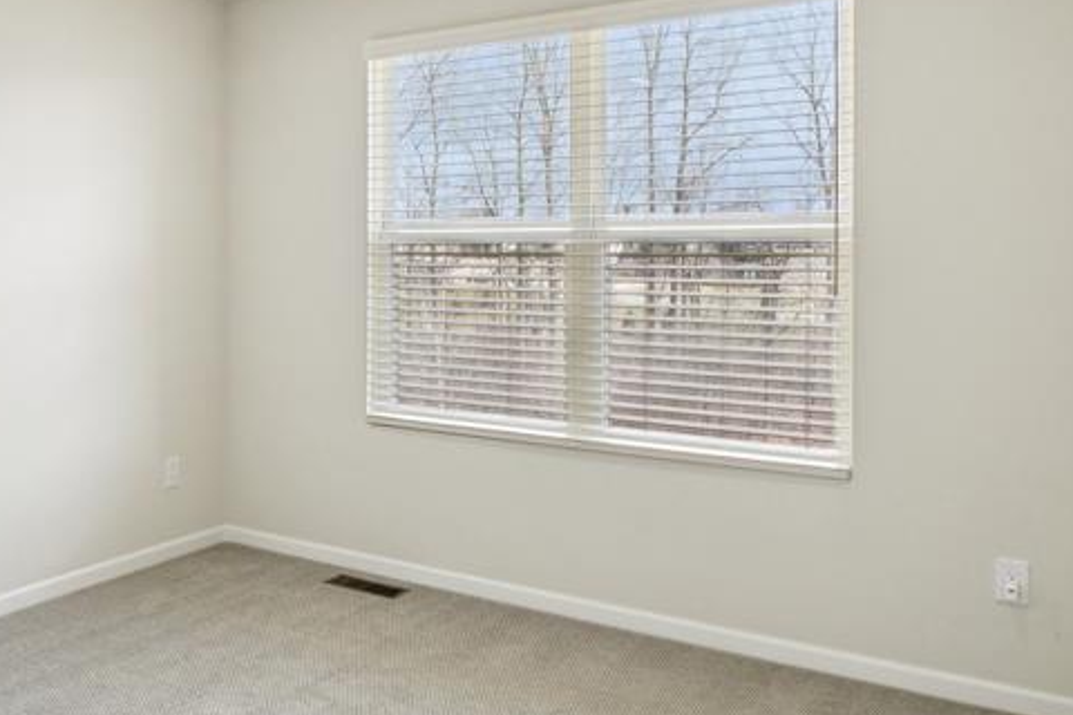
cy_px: 268
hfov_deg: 57.0
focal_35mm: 32
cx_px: 331
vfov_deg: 40.8
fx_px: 954
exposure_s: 1/30
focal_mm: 10
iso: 125
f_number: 8
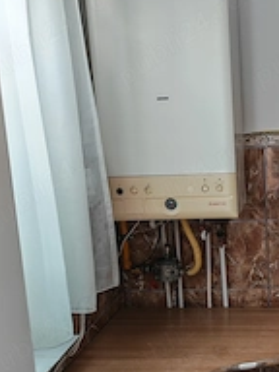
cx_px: 248
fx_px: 537
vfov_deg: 38.1
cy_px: 219
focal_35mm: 50
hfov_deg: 28.1
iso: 400
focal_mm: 6.12
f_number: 1.9
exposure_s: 1/50
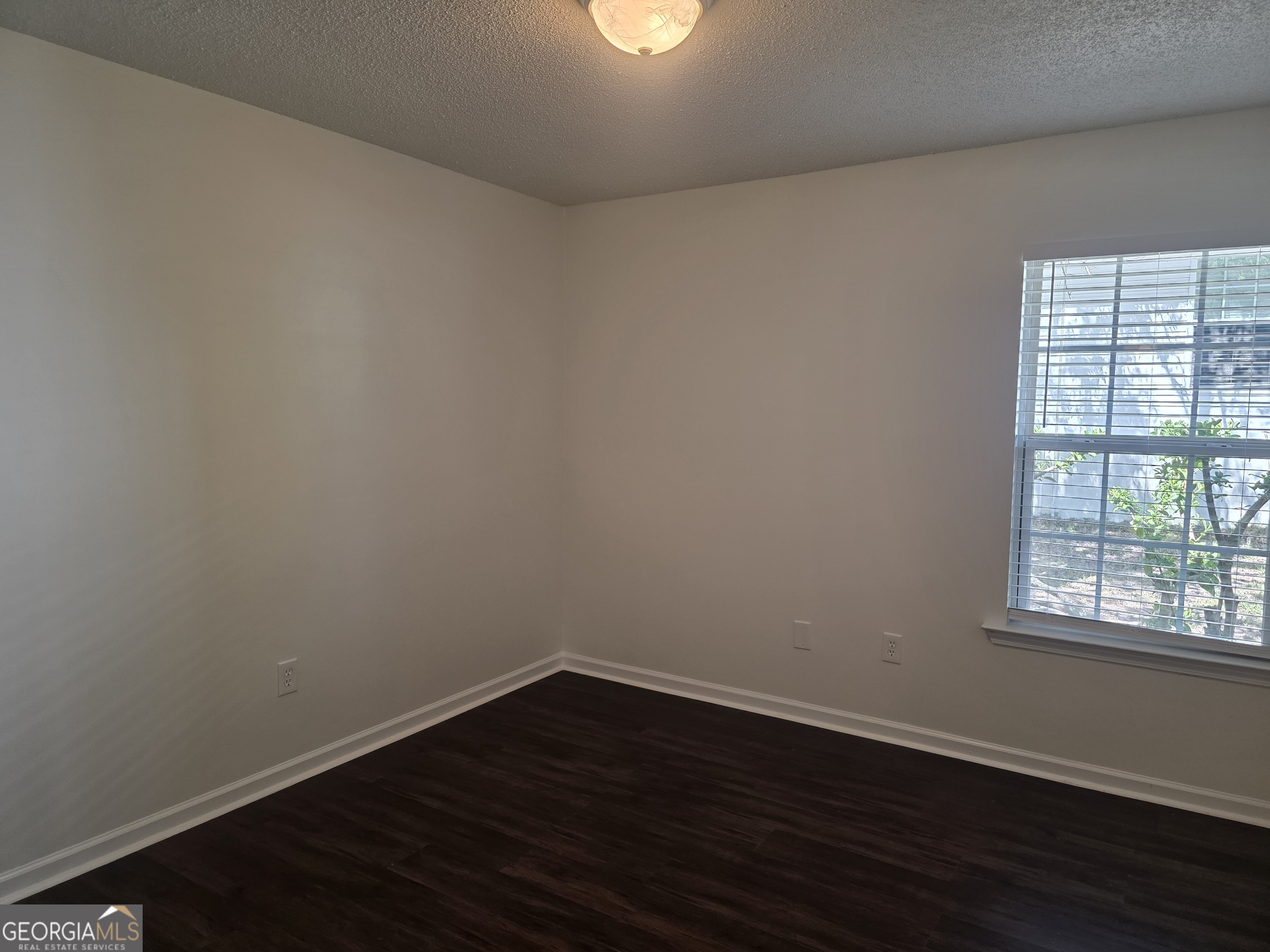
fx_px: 844
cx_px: 635
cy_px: 476
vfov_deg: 58.9
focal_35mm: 23
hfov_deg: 73.9
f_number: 1.7
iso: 160
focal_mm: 6.3
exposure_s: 1/120
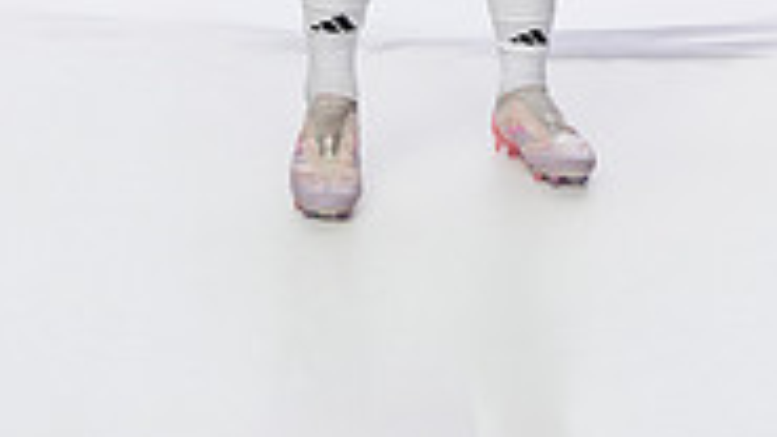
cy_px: -475
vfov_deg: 10.3
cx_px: 512
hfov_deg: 19.9
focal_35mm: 107
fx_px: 2204
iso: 800
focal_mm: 42
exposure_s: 1/250
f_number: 8
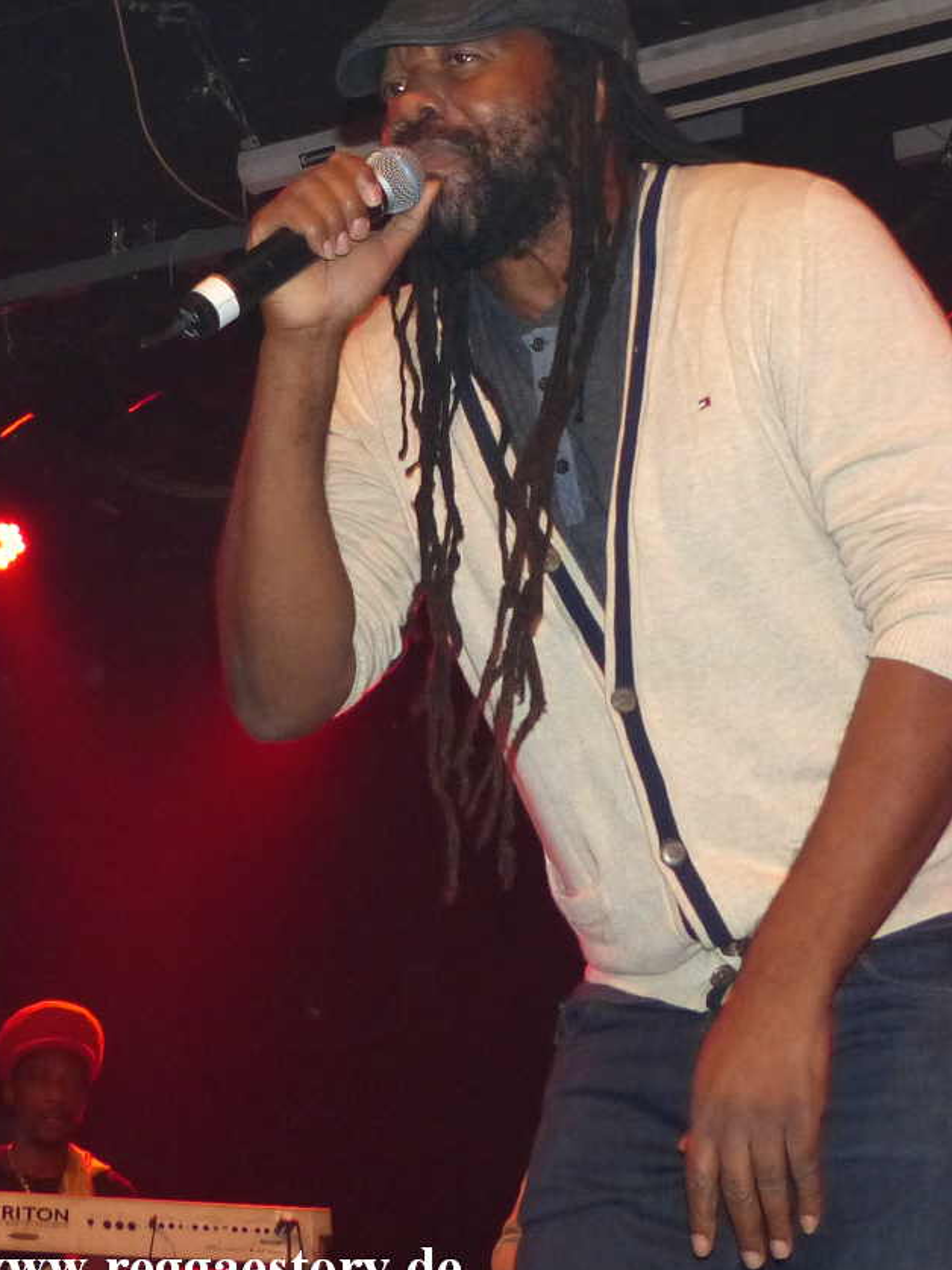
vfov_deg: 43.7
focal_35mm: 43
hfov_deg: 33.6
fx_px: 1576
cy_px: 540
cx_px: 503
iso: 400
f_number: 2.8
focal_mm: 6.4
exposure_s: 1/60
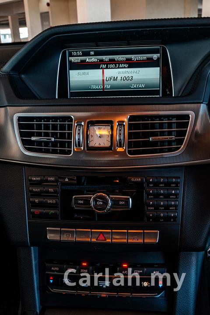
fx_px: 341
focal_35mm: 39
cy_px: 158
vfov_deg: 49.6
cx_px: 105
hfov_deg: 34.2
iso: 500
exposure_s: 1/2.5
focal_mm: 26
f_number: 13
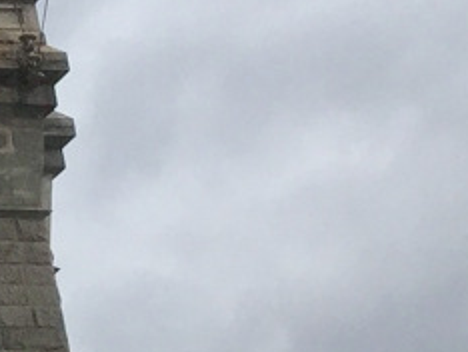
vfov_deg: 7.1
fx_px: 2680
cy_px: -484
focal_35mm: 198
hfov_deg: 8.6
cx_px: -830
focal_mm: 4.15
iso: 32
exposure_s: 1/2825
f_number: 2.2
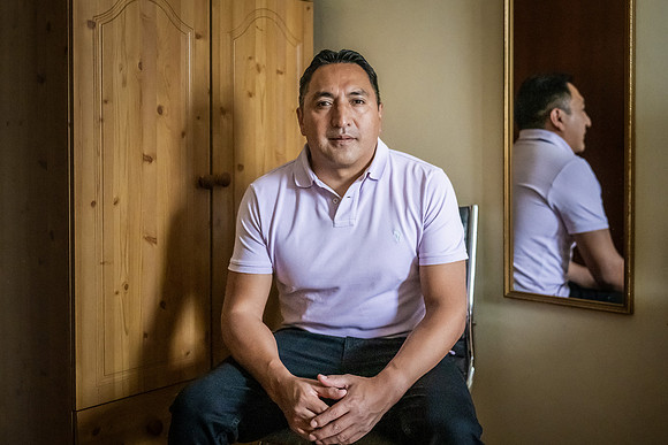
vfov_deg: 30.5
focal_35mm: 44
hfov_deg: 44.6
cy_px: 172
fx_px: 813
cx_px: 350
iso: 9000
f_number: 2
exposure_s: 1/2000
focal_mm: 35
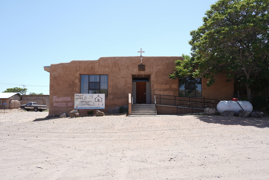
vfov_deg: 37.9
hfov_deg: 54.4
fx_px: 262
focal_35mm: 35
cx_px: 134
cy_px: 90
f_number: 8
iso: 80
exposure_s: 1/160
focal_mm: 35
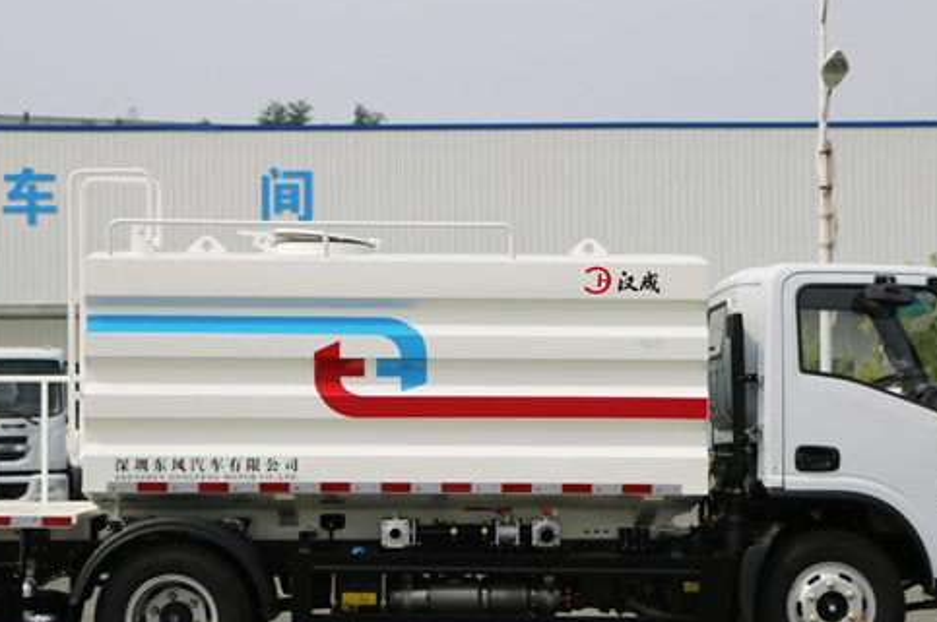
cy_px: 350
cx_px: 501
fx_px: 1638
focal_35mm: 63
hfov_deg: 31.9
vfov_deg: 21.5
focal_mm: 38
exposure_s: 1/1000
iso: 100
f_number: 3.2
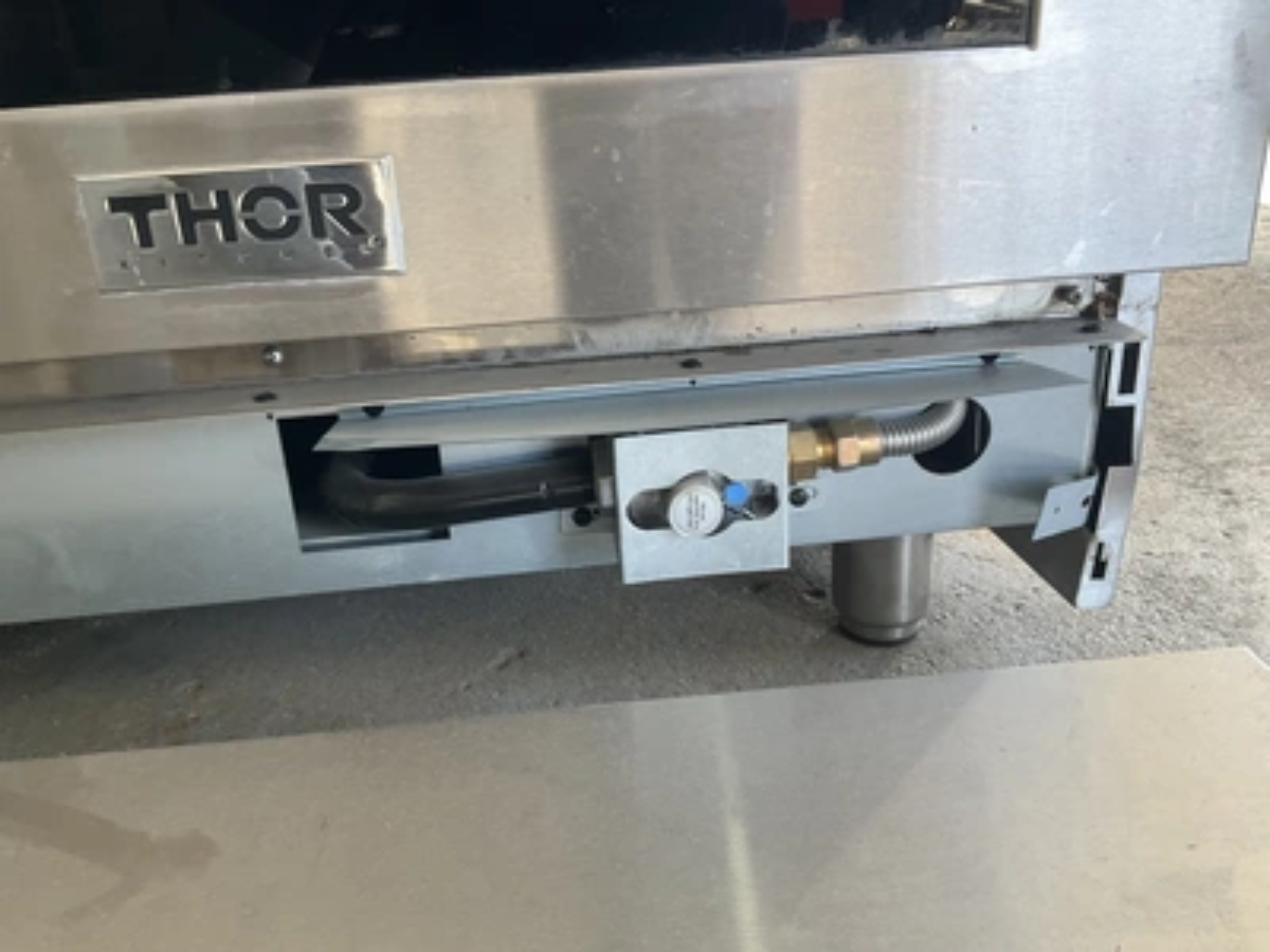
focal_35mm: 29
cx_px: 635
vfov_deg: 48.2
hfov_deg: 61.7
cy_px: 476
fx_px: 1064
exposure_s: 1/122
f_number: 1.8
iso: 40
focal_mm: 3
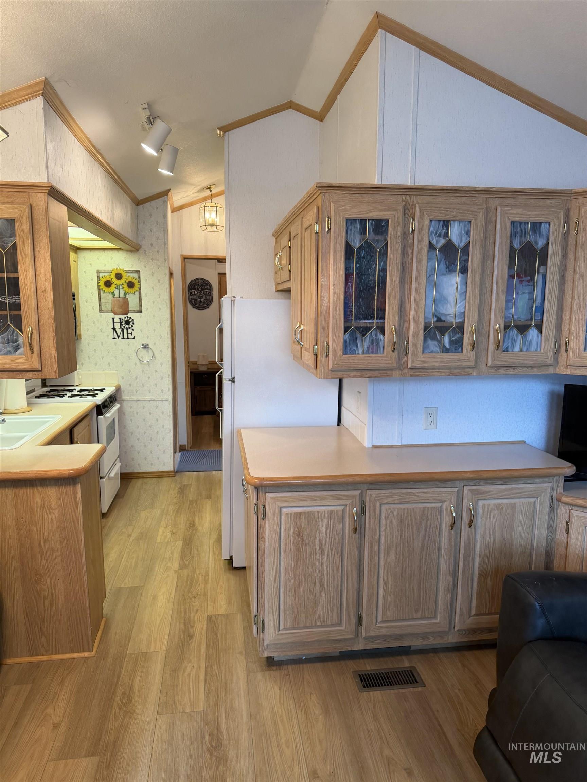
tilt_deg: -9.6
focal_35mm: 24
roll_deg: +0.0
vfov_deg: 71.6
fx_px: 543
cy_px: 391
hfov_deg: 56.8
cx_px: 294
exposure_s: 1/120
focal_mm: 6.76
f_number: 1.78
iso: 160
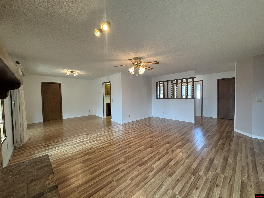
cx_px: 132
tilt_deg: -2.0
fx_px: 107
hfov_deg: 102.1
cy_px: 99
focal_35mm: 14
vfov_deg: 85.7
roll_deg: +0.6
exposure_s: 1/120
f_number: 2.2
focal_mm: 2.22
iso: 200
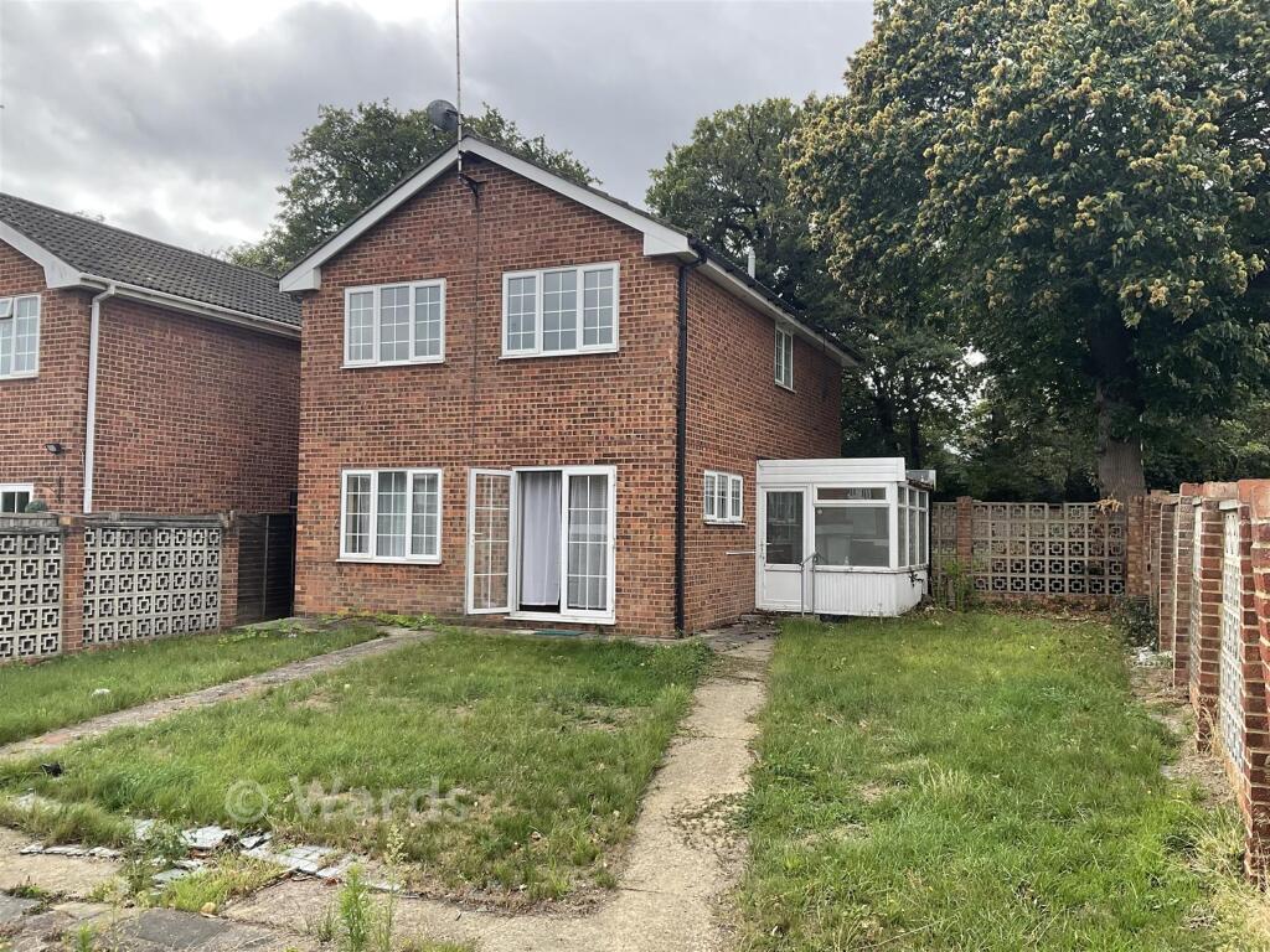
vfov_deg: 48.2
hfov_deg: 61.7
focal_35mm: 29
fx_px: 1064
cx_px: 635
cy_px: 476
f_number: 1.8
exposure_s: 1/719
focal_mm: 3
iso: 16
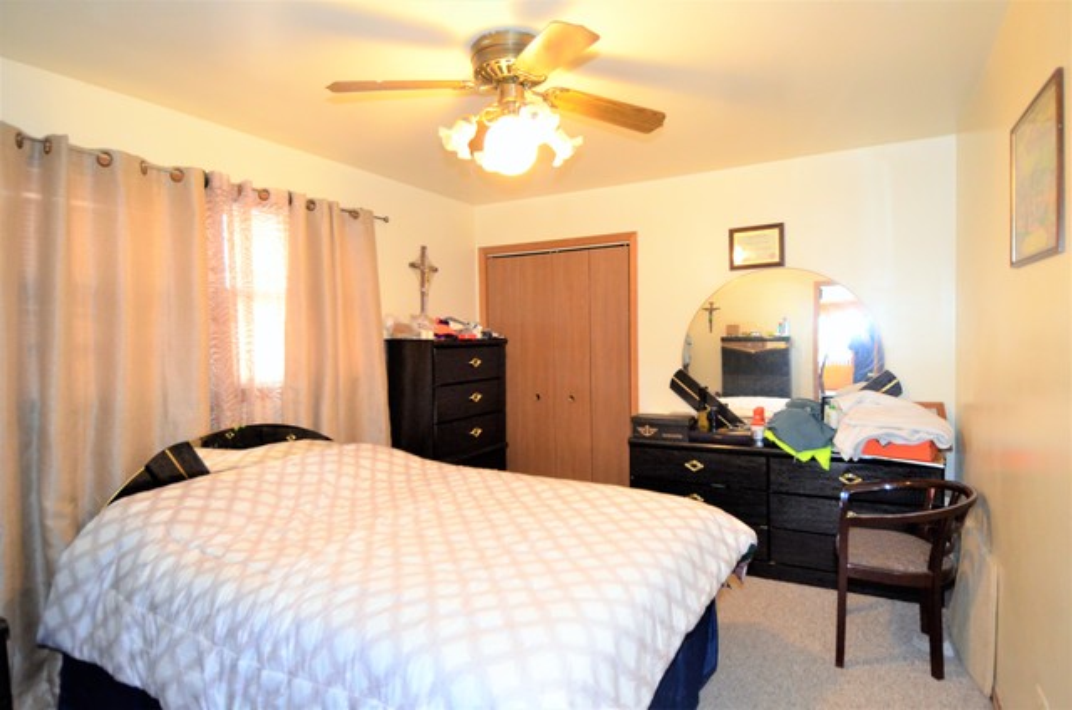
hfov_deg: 90.1
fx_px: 535
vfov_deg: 67.2
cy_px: 355
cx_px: 536
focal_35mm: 18
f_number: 4
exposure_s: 1/60
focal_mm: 12
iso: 3200
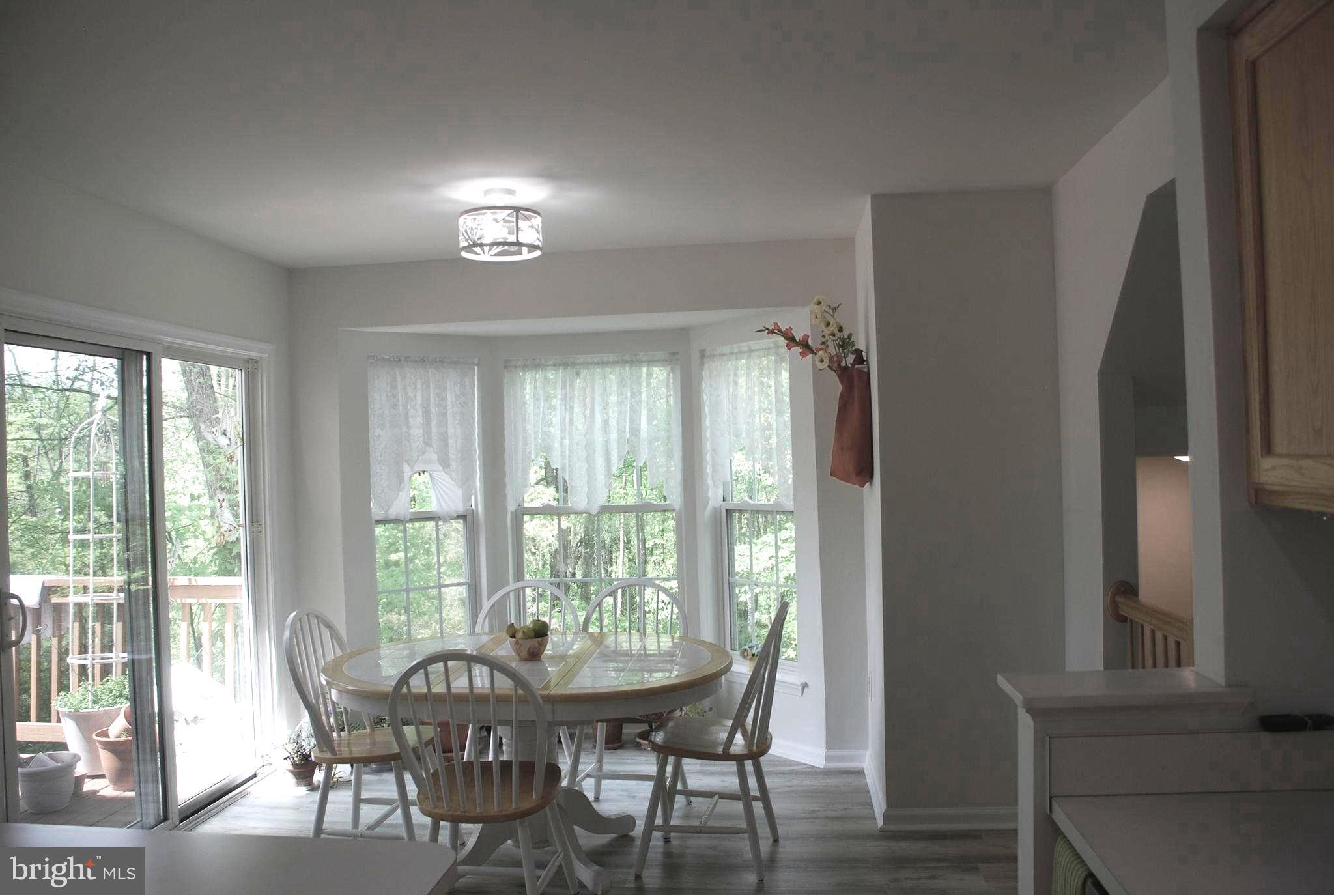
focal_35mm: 30
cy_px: 448
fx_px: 1114
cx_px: 667
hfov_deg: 61.8
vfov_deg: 43.8
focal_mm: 20
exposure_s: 1/125
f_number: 5.6
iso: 200
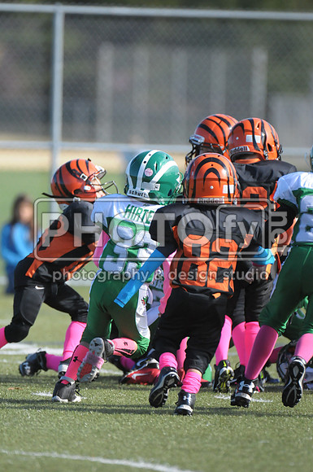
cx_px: 156
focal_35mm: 600
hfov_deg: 2.3
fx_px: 7848
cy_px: 236
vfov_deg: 3.4
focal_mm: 400
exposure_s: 1/5000
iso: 1600
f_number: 4
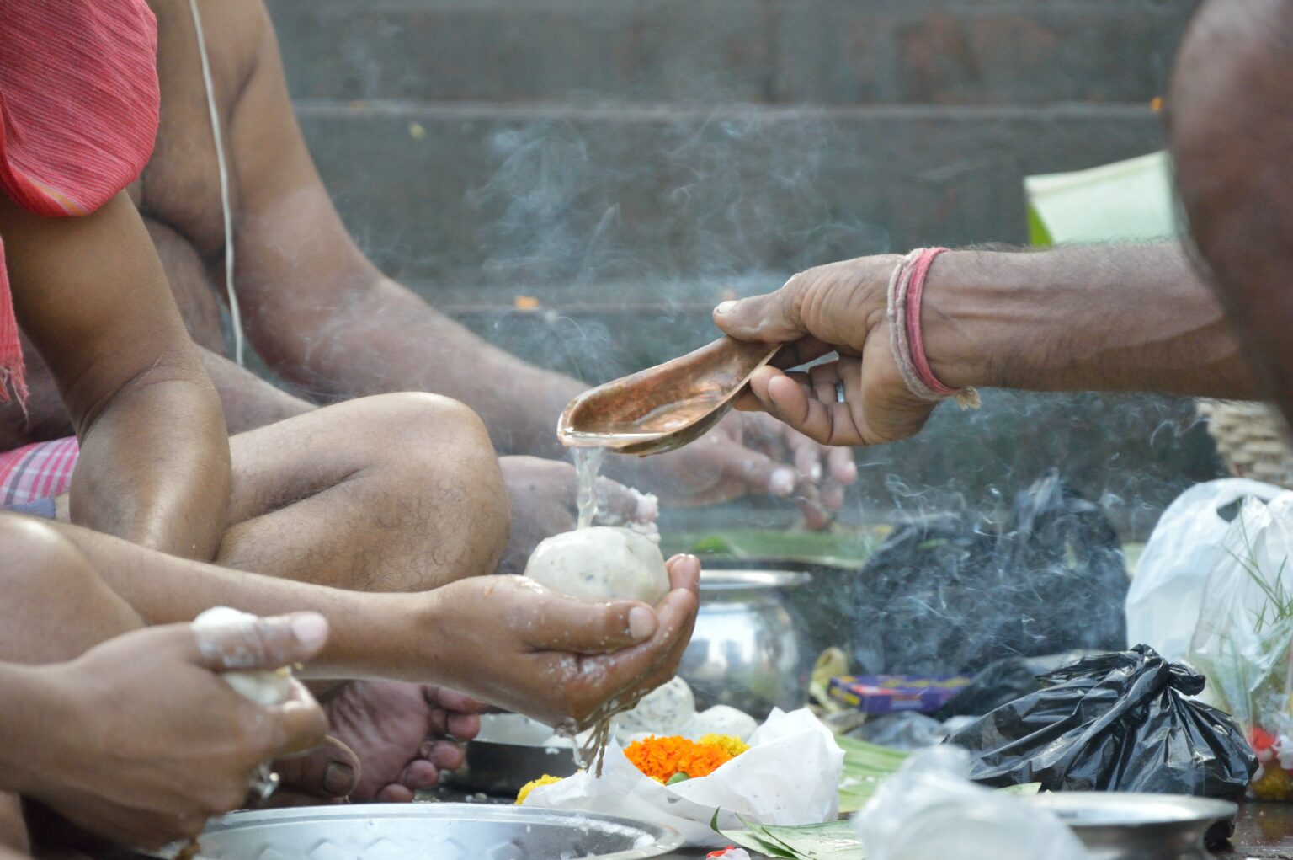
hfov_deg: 13.1
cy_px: 430
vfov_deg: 8.7
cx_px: 646
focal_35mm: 158
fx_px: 5651
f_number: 5.6
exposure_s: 1/500
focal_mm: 105
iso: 1800
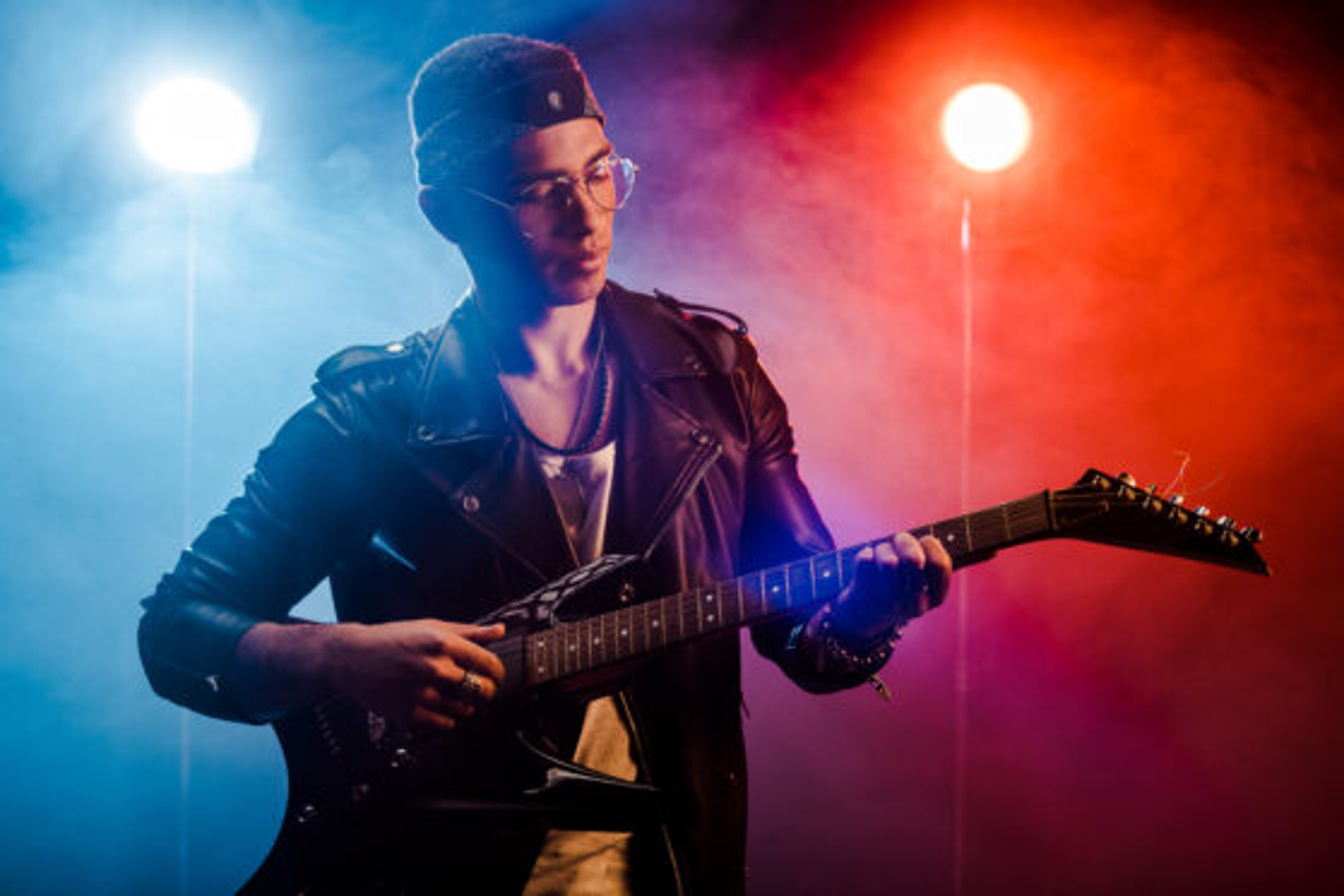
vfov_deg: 16.7
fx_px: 3062
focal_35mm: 82
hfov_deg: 24.8
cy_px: 448
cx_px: 672
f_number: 8
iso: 100
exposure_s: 1/200
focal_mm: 82
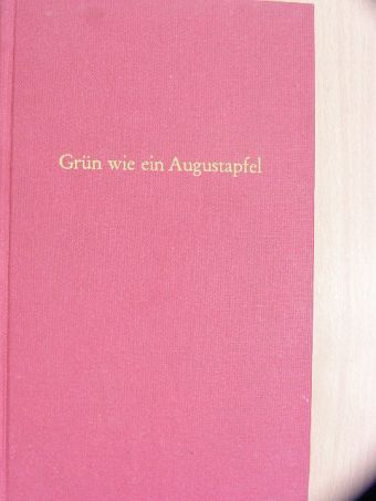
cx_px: 188
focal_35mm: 58
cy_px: 250
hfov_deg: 25.2
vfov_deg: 33.2
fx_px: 840
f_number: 3.5
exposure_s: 1/8
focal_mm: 9.7
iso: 244
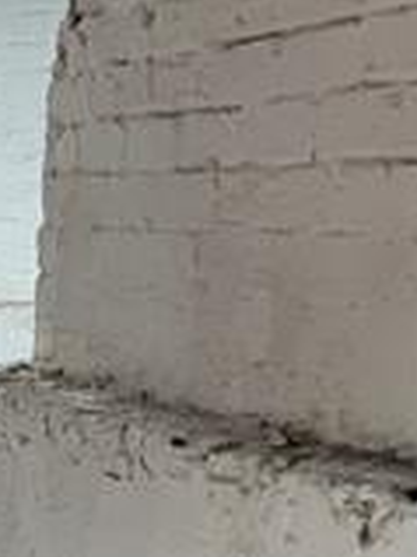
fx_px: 2493
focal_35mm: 155
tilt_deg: -5.9
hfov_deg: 6.9
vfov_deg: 12.7
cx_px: -1367
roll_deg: +0.3
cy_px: 497
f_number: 1.78
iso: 64
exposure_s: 1/32
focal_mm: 6.76
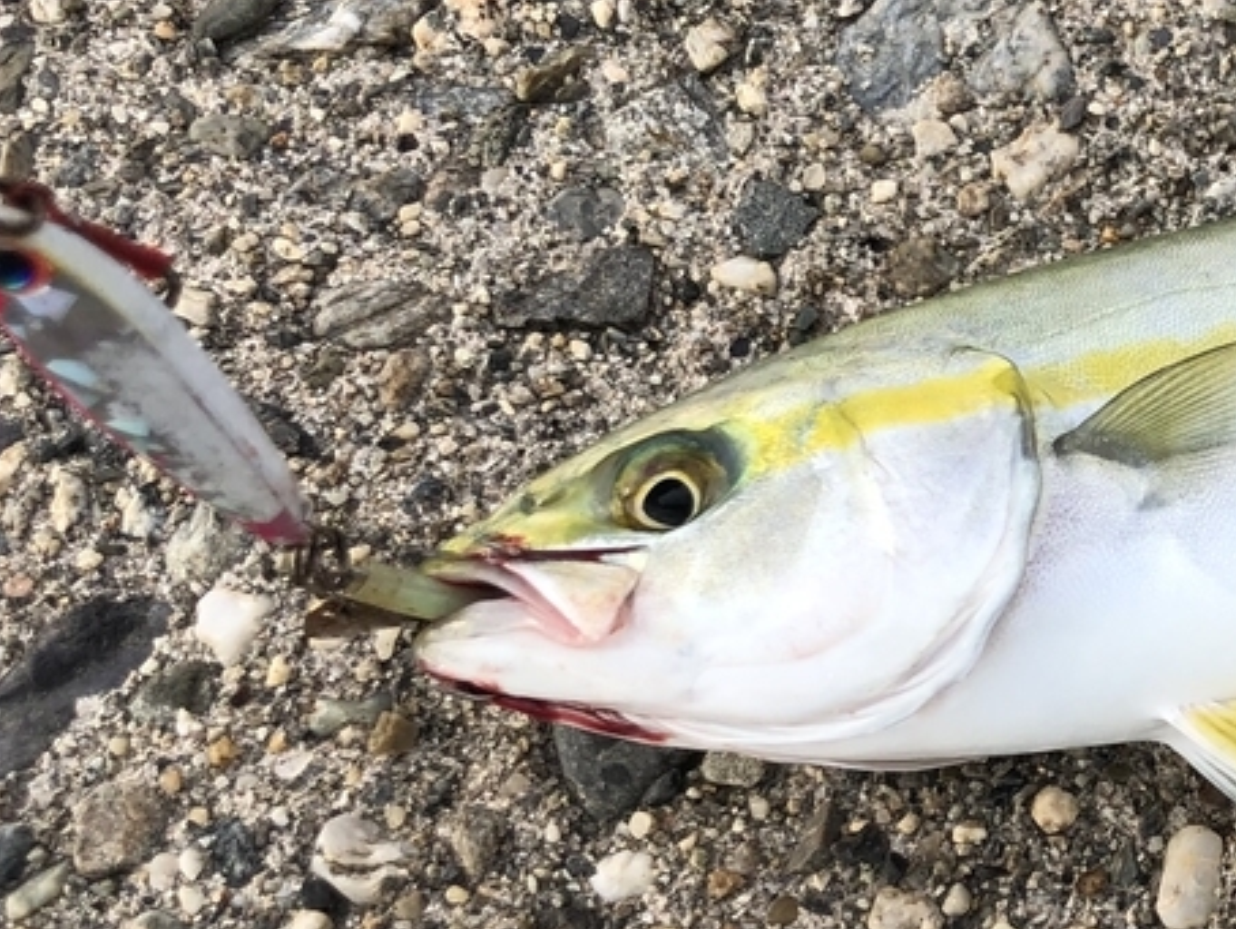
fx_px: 2644
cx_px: 1299
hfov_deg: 24.8
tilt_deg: -66.0
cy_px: 482
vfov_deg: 19.9
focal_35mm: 74
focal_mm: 4
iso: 20
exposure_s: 1/923
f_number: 1.8
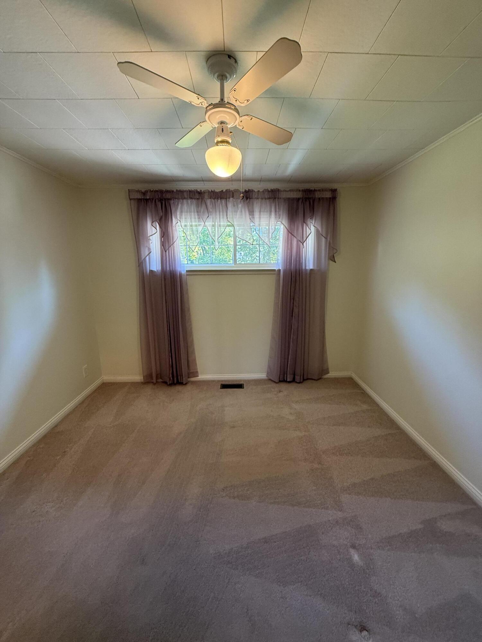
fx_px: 260
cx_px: 241
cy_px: 321
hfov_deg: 85.7
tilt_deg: -11.2
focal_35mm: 14
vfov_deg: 102.1
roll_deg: +0.4
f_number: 2.2
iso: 250
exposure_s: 1/60
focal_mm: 2.22
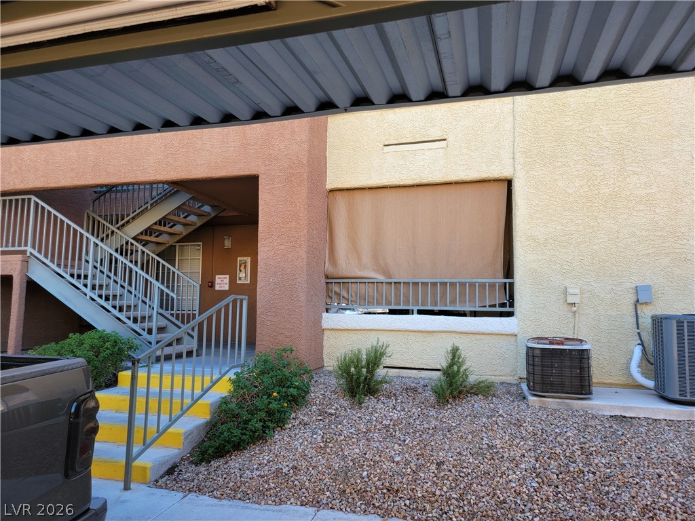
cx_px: 348
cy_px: 260
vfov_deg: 56.8
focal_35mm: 24
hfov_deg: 71.6
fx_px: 482
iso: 32
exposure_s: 1/120
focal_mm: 6.7
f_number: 1.8
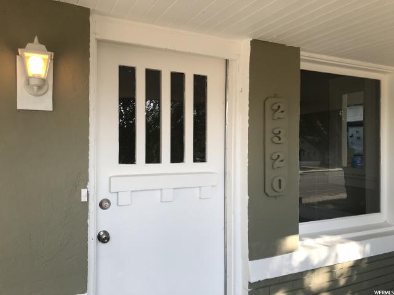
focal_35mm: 28
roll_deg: -0.4
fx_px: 319
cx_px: 197
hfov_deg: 63.4
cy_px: 148
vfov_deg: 49.7
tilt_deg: +1.6
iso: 20
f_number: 1.8
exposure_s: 1/544
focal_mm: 3.99
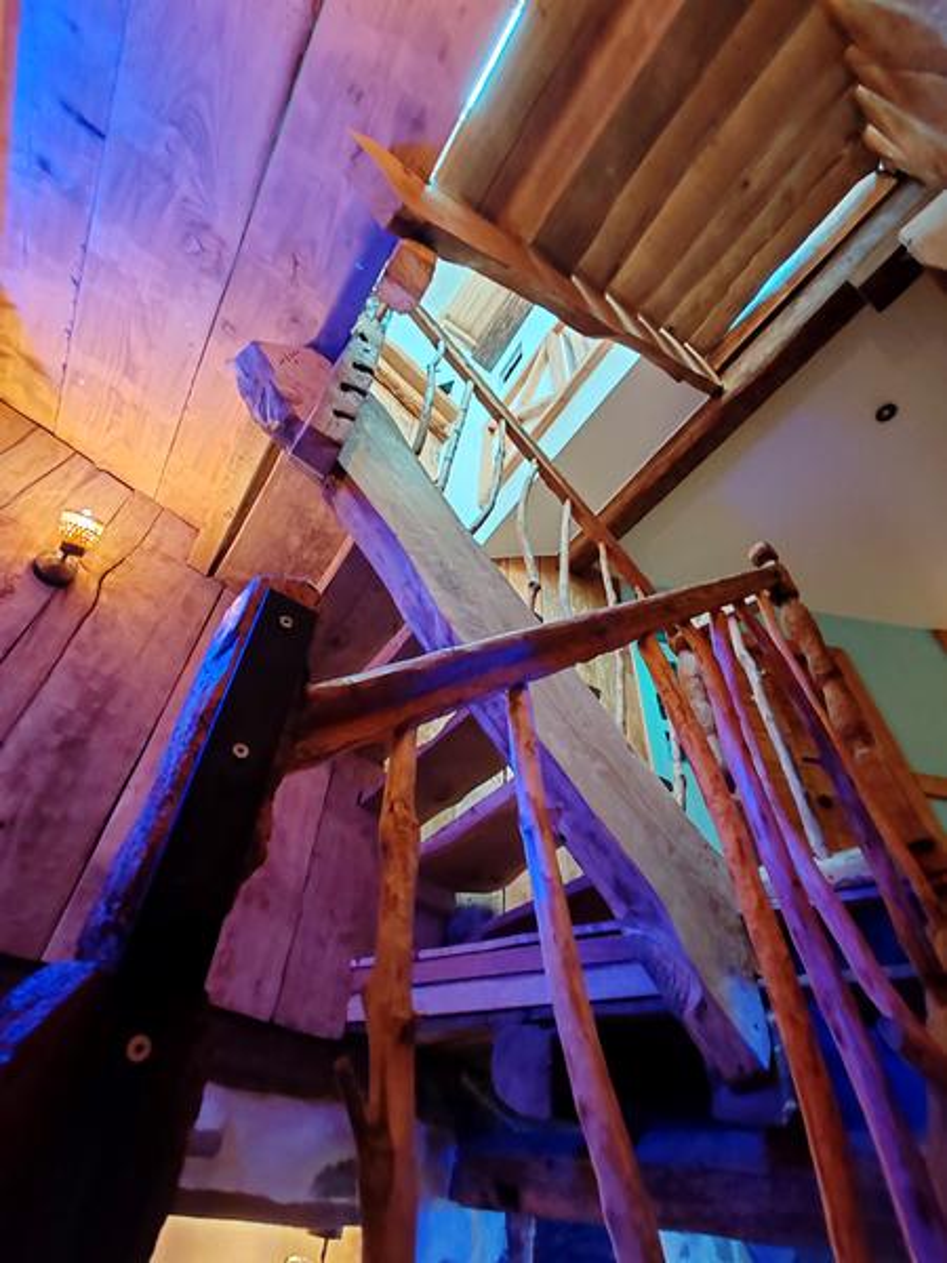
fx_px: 584
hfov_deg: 78.1
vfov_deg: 94.5
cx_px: 474
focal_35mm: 16
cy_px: 632
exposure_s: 1/25
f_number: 2.2
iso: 640
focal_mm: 1.96
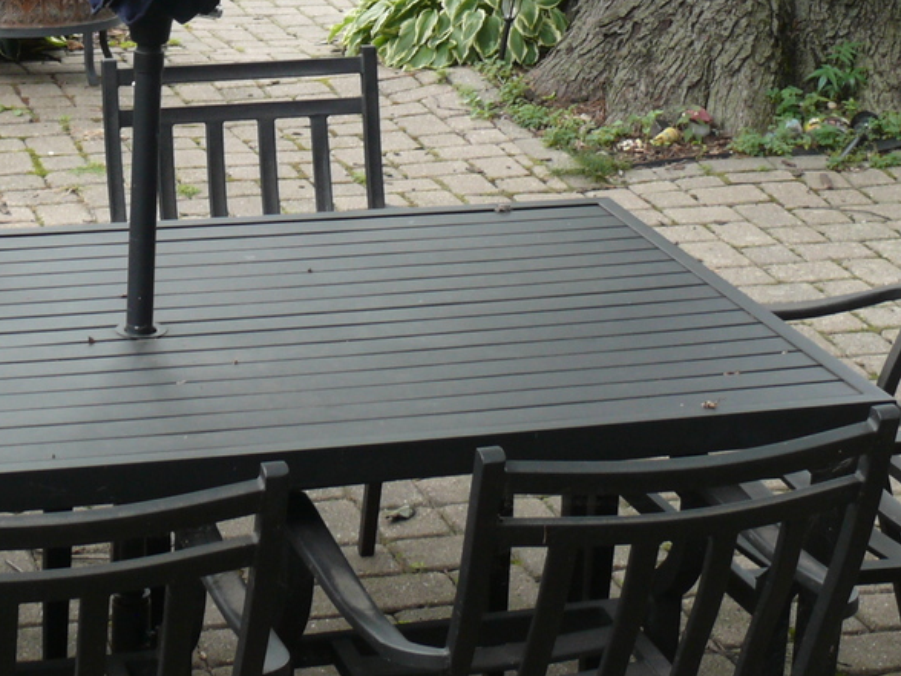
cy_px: 21
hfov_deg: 21.0
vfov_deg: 15.6
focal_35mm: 93
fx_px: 2421
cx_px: 287
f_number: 3.6
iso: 100
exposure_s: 1/100
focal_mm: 8.1
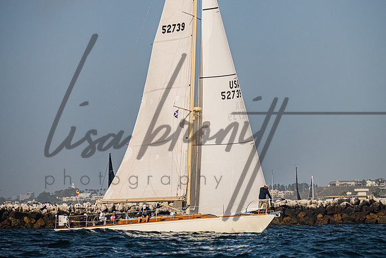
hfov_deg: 7.8
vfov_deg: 5.2
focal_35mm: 263
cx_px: 197
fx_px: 2822
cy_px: 99
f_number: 6.3
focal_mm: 200
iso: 400
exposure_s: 1/2000
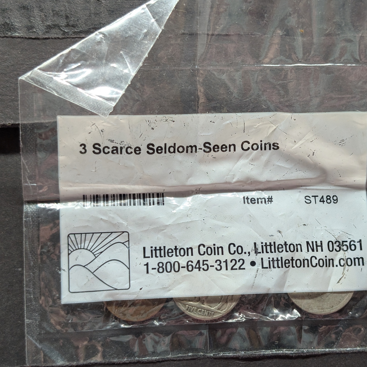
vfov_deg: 29.6
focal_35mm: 58
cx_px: 221
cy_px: 183
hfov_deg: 29.5
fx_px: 696
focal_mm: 6.9
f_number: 1.68
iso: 82
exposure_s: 1/78.7
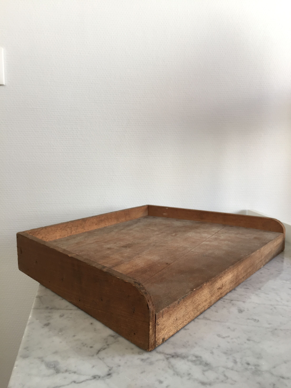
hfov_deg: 48.2
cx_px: 146
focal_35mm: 29
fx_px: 325
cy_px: 194
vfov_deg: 61.7
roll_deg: -0.3
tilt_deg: -8.1
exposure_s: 1/50
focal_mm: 4.15
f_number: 2.2
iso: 40
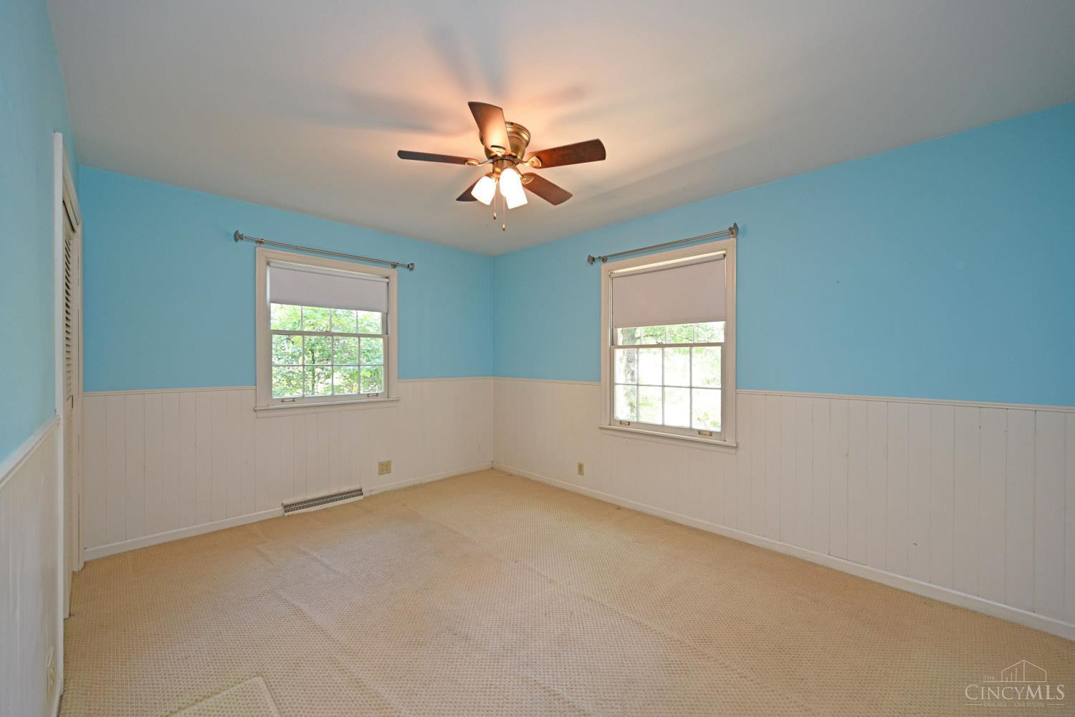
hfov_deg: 104.3
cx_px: 538
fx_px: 418
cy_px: 358
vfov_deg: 81.2
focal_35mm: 14
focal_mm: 14
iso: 280
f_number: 4
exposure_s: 1/60
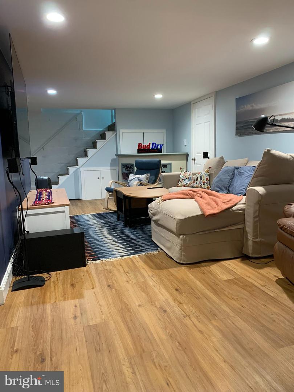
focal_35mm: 26
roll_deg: +2.1
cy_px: 196
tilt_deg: -7.3
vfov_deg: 67.3
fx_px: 294
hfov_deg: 53.1
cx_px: 147
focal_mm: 4.25
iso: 250
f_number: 1.8
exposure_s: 1/40
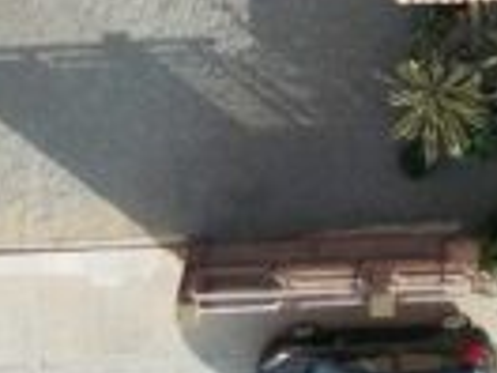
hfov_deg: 10.6
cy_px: -1006
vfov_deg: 6.7
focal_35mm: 186
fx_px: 2670
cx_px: 471
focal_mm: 6.72
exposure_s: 1/1500
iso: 200
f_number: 1.7
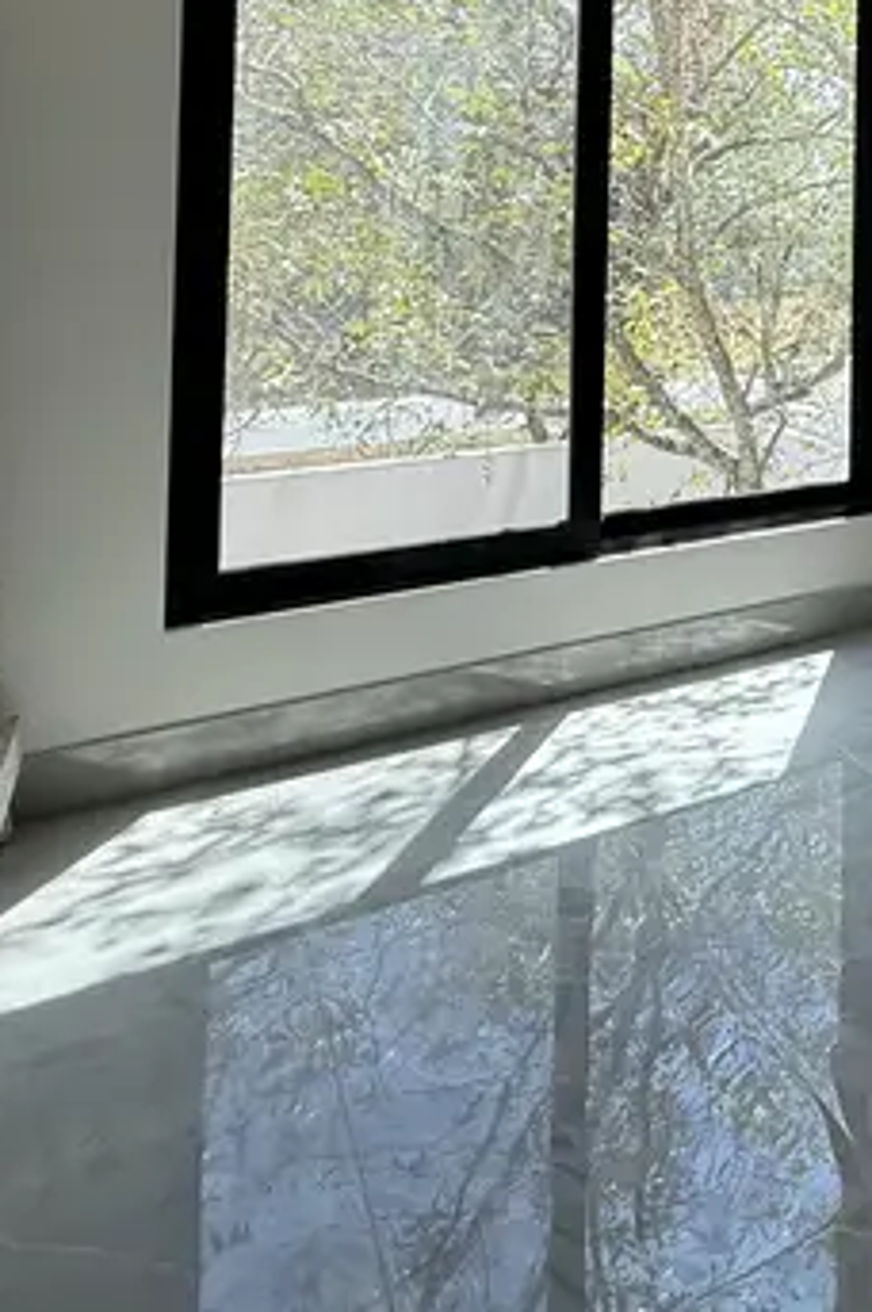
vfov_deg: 50.8
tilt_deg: +2.2
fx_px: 1238
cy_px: 184
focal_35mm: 34
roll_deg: -1.5
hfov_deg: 29.6
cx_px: 1182
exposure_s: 1/174
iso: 50
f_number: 2.2
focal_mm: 2.22
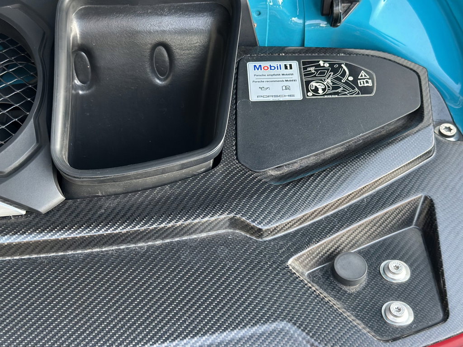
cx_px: 232
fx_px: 642
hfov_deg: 39.7
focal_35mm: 48
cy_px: 174
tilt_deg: -49.5
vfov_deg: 30.3
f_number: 1.78
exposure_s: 1/40
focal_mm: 6.86
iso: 320
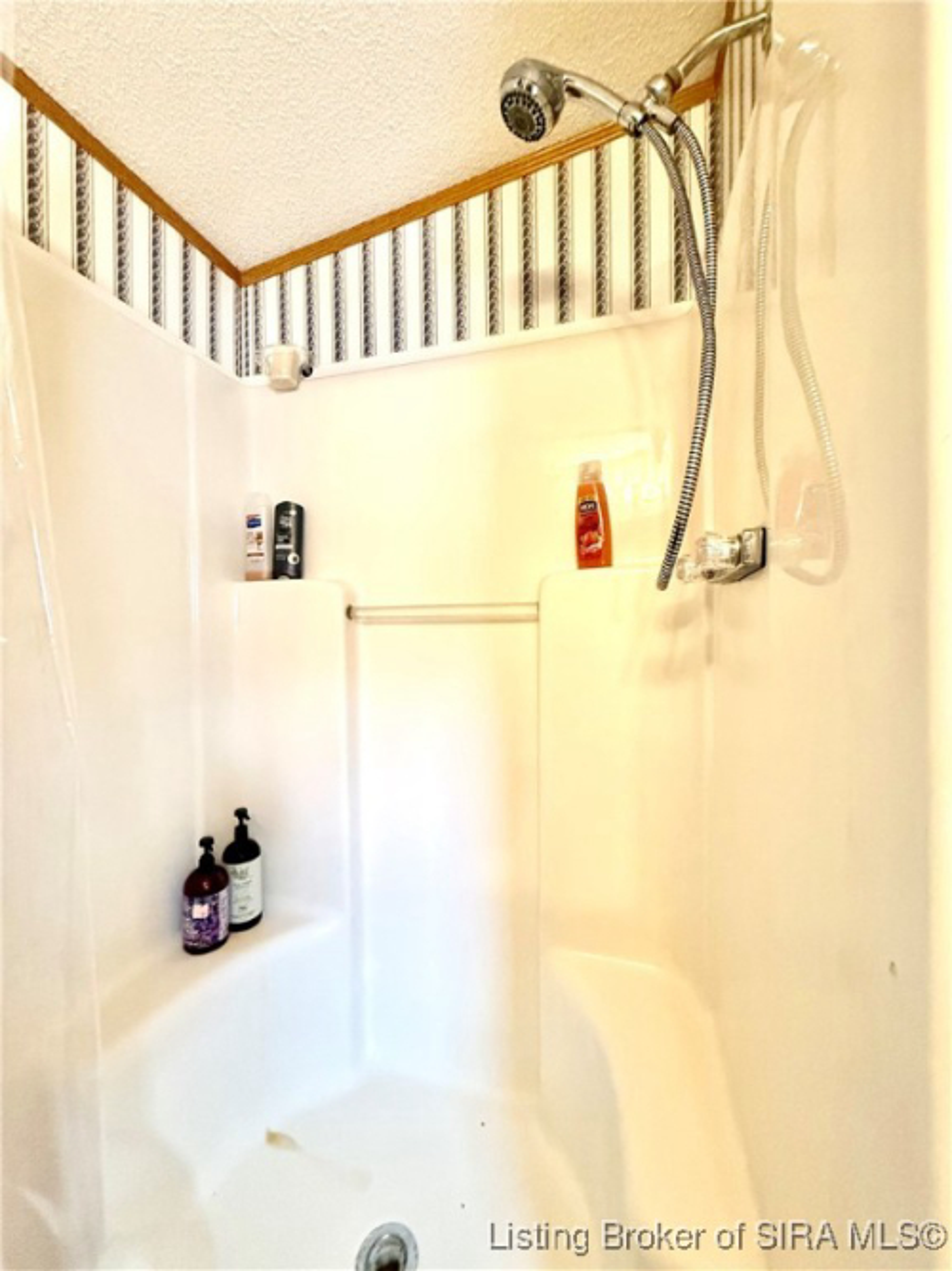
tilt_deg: -1.5
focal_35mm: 14
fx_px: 514
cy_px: 636
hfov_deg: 85.7
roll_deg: +1.8
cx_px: 476
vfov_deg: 102.1
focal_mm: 2.22
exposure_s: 1/60
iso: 640
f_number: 2.2
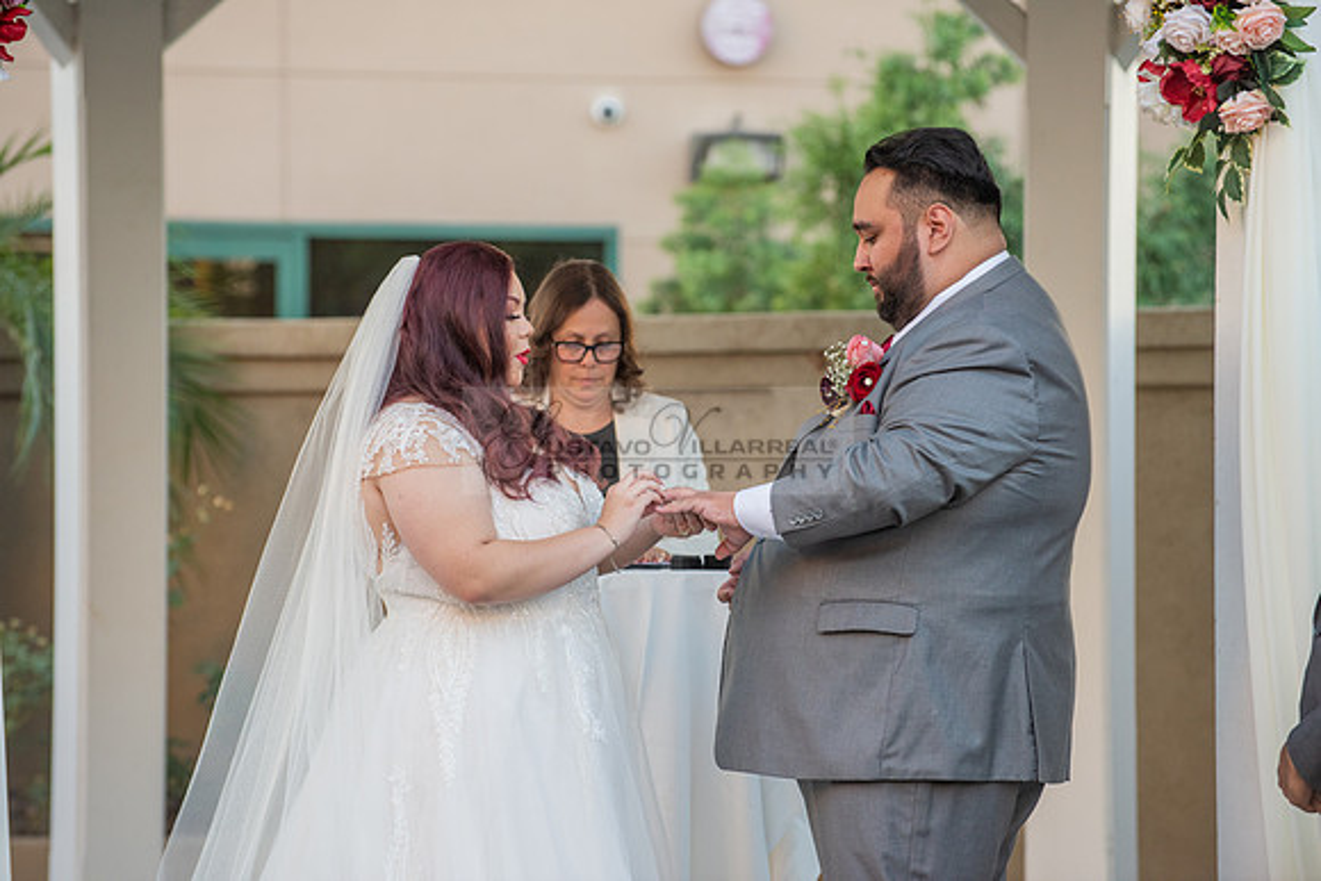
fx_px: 6423
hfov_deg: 11.7
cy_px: 440
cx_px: 660
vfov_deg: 7.9
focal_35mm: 175
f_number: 4
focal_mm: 175
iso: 800
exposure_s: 1/320
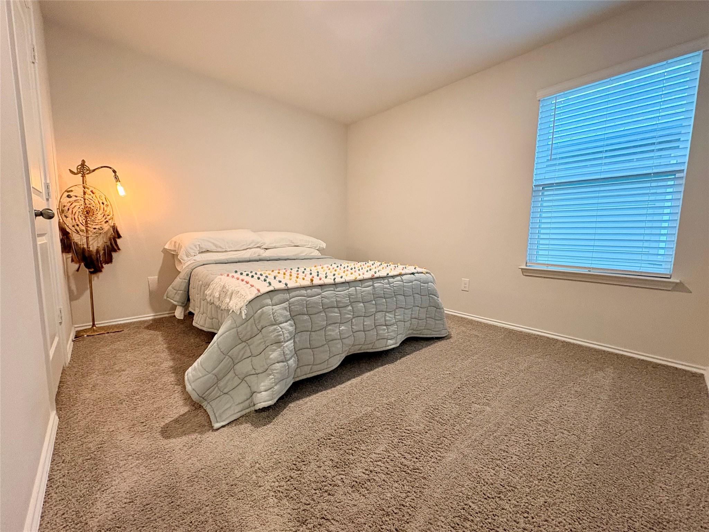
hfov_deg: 102.1
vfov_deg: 85.7
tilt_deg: -5.8
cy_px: 266
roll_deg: -0.9
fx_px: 287
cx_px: 354
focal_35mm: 14
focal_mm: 2.22
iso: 400
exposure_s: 1/60
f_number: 2.2
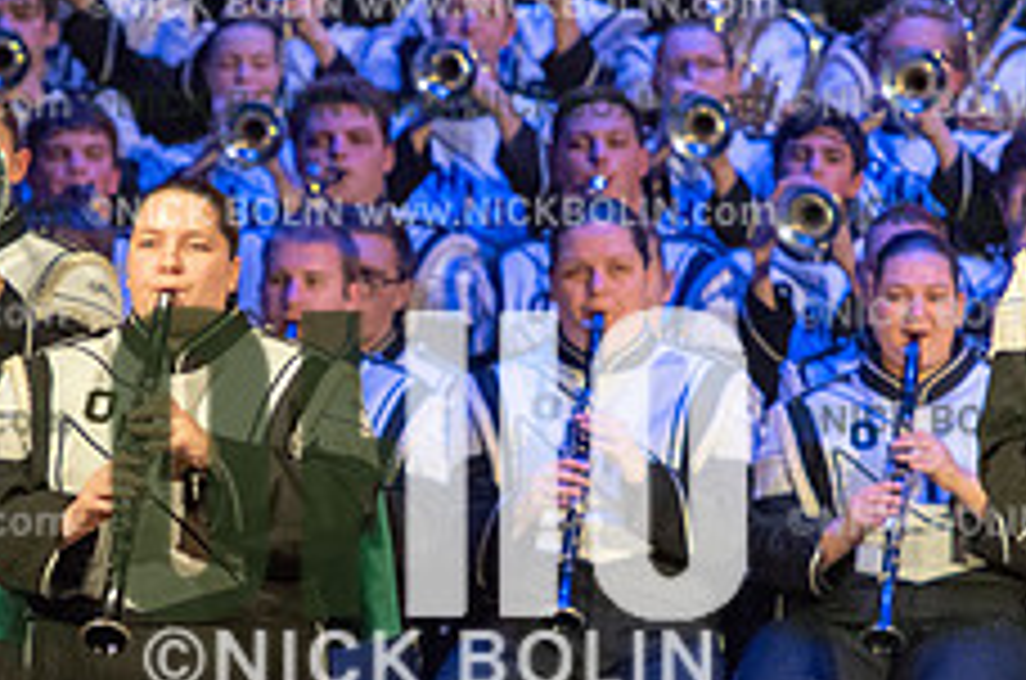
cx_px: 428
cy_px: 522
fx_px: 19567
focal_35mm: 688
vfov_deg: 2.0
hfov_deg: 3.0
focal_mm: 270
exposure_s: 1/250
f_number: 5.6
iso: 8000
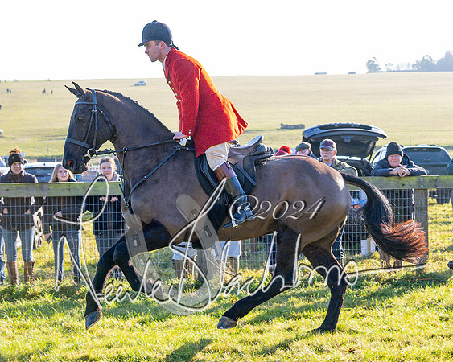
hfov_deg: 20.0
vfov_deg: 16.2
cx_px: 352
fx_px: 1271
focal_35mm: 95
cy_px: 214
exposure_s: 1/1000
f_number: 4
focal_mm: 43
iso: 640
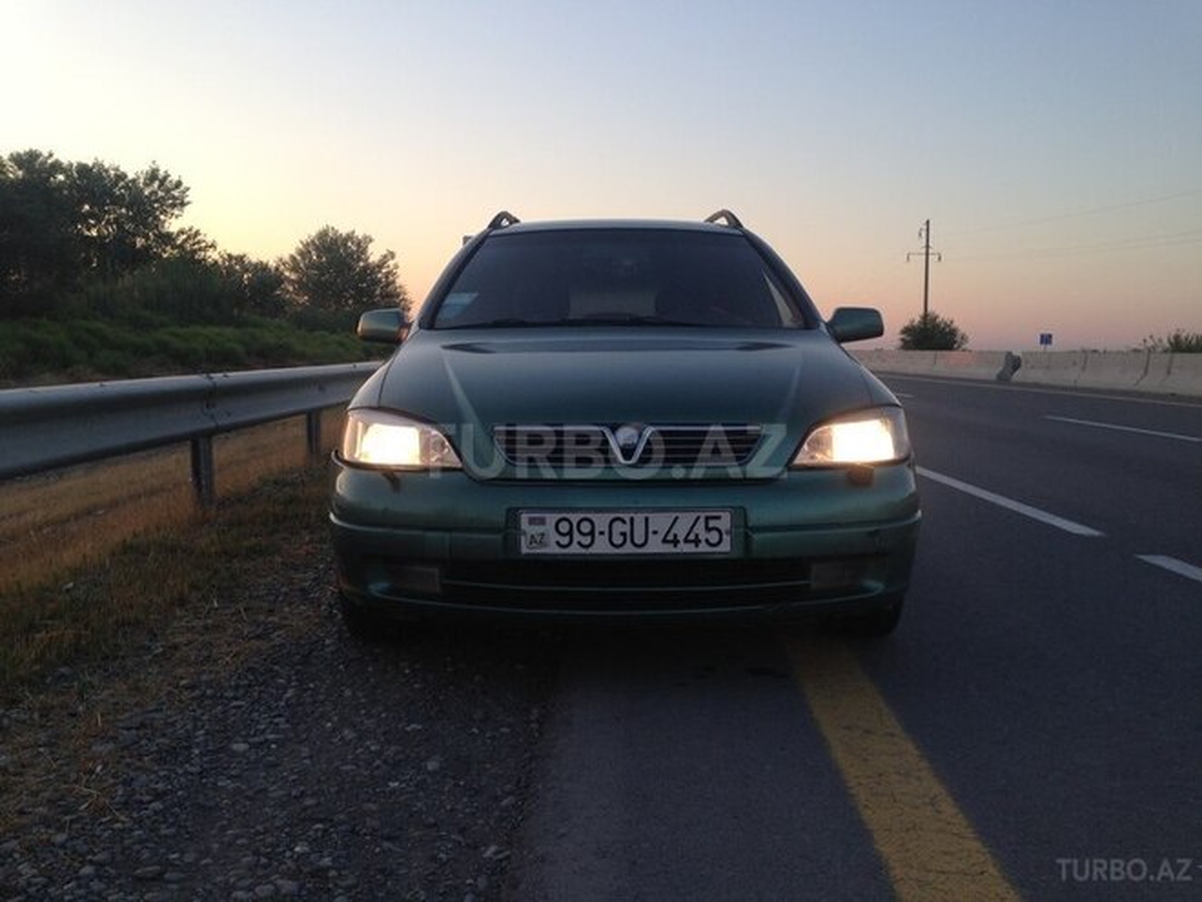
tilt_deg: -6.0
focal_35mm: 33
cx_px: 601
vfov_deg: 42.9
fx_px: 1146
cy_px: 451
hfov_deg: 55.4
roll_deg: -3.5
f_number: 2.4
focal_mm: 4.12
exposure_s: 1/187
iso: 50
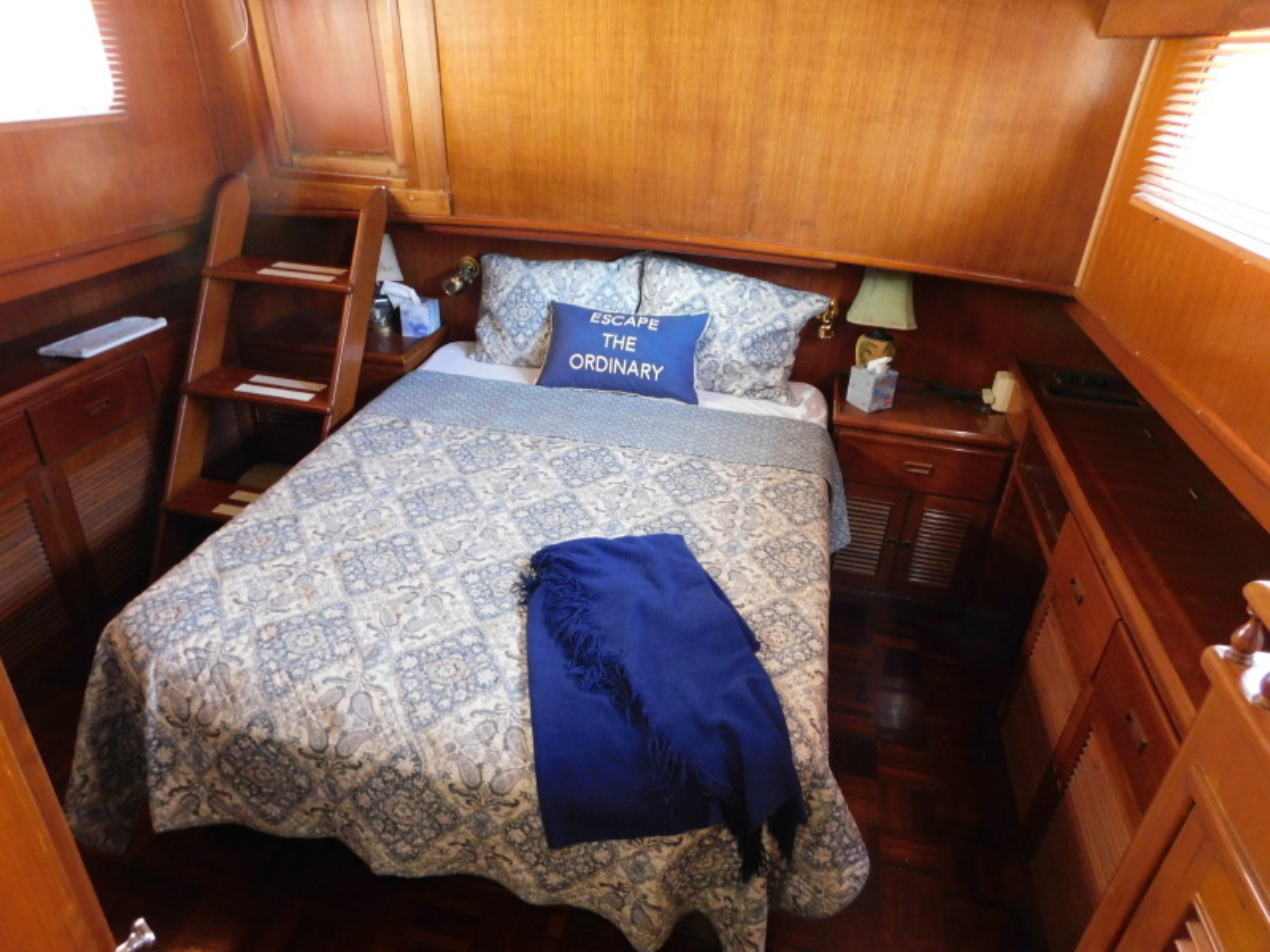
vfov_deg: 58.9
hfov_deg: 73.9
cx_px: 635
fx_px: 844
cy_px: 476
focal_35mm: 23
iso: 450
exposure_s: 1/8
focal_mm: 4
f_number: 3
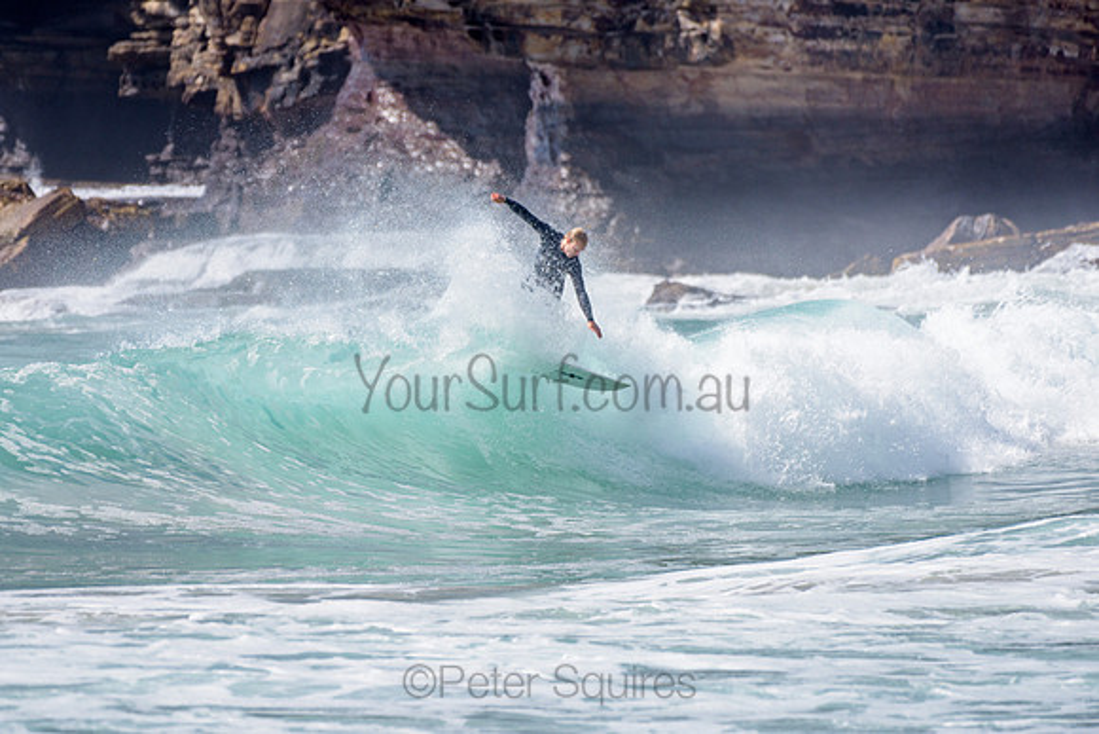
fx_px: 18720
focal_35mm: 613
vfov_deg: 2.2
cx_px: 425
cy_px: 334
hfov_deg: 3.4
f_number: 5.6
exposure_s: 1/2000
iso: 125
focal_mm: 500
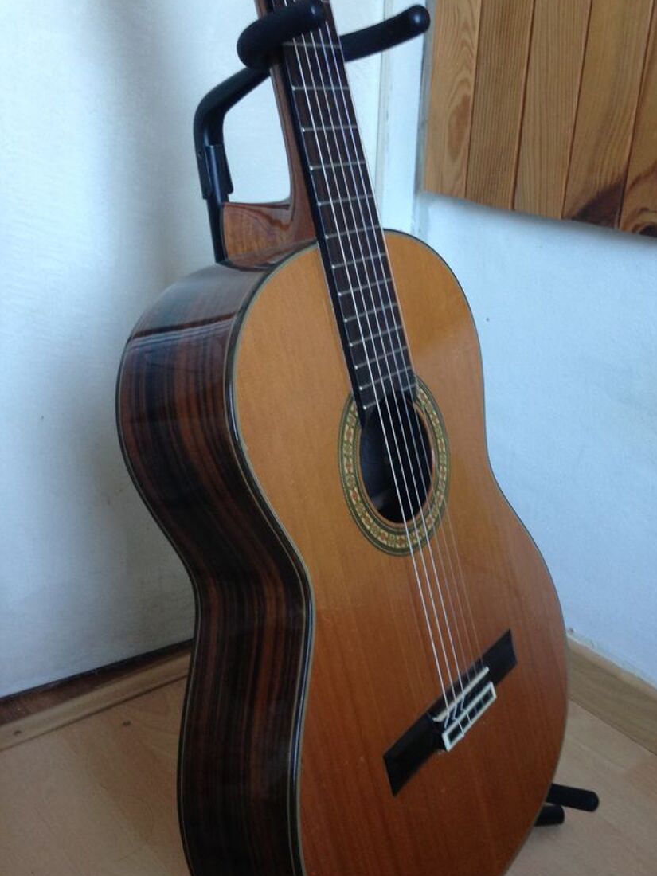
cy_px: 485
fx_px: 1012
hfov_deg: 35.8
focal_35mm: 40
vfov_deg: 46.7
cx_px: 397
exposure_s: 1/20
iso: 100
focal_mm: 4.12
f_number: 2.4
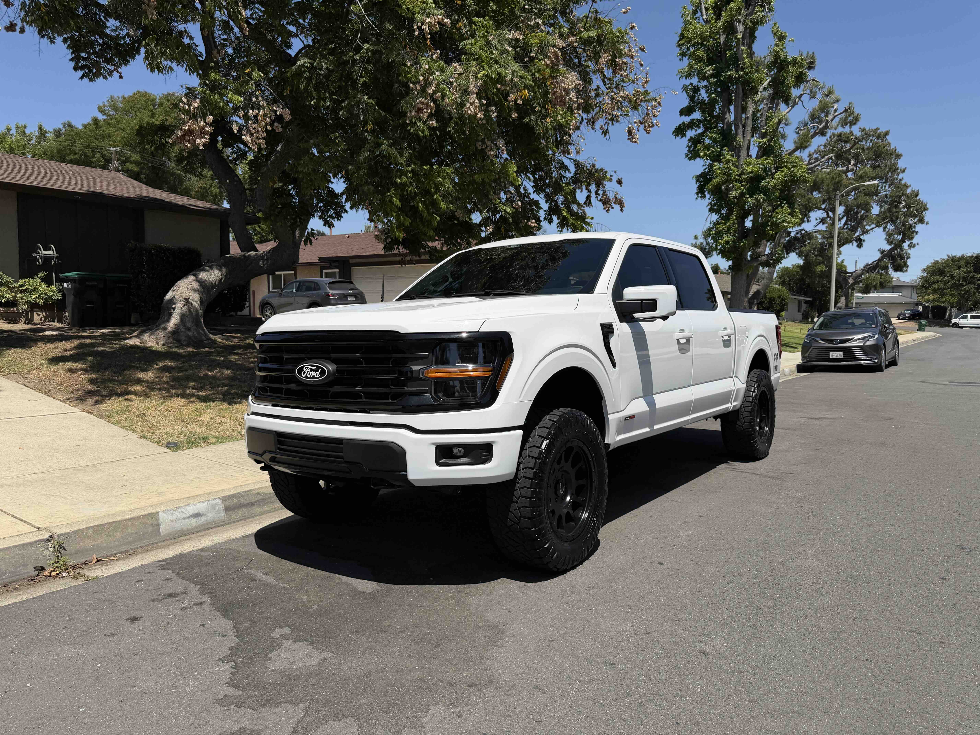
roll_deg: +0.0
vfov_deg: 56.8
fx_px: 679
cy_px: 368
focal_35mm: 24
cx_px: 490
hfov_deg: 71.6
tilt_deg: -4.1
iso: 80
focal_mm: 6.76
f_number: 1.78
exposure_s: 1/9091
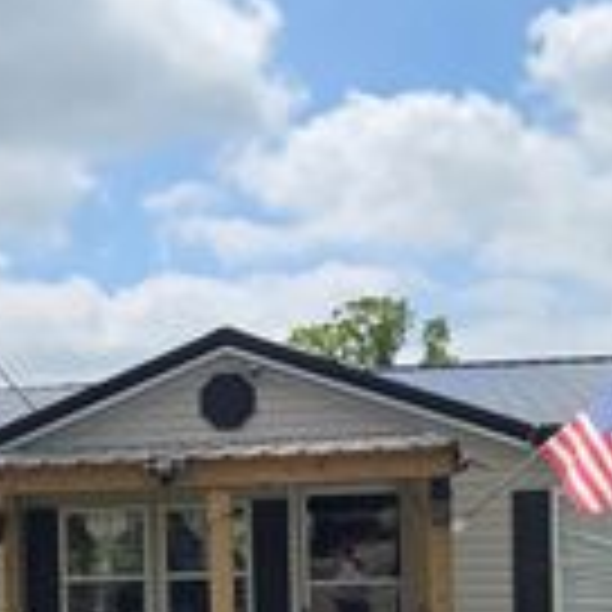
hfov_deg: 22.7
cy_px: 619
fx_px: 1500
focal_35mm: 75
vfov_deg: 22.2
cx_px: 117
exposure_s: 1/2874
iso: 25
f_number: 1.8
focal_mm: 5.4
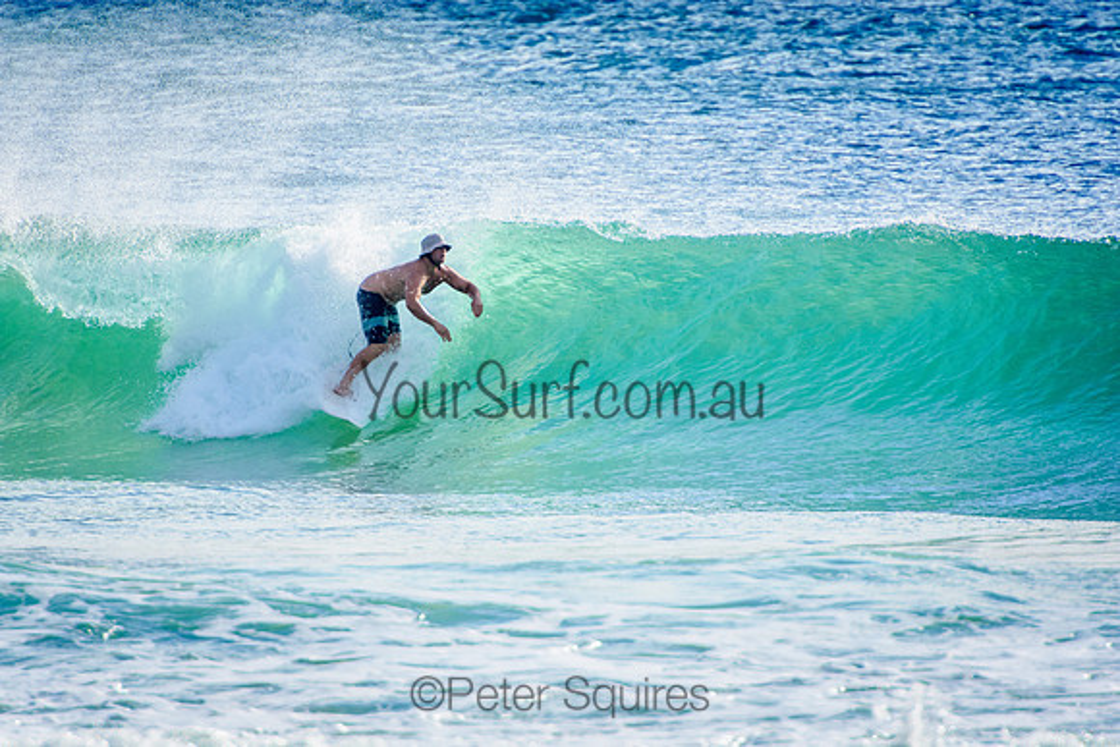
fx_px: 18670
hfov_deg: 3.4
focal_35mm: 600
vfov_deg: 2.3
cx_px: 560
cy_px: 374
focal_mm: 400
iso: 400
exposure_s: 1/2000
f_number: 5.6
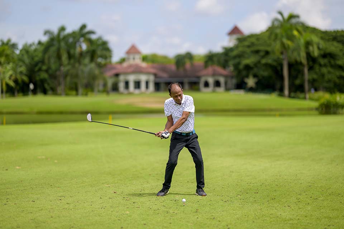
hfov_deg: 23.9
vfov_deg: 16.1
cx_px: 172
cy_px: 114
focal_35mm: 85
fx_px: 812
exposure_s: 1/20000
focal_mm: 85
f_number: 1.2
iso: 180
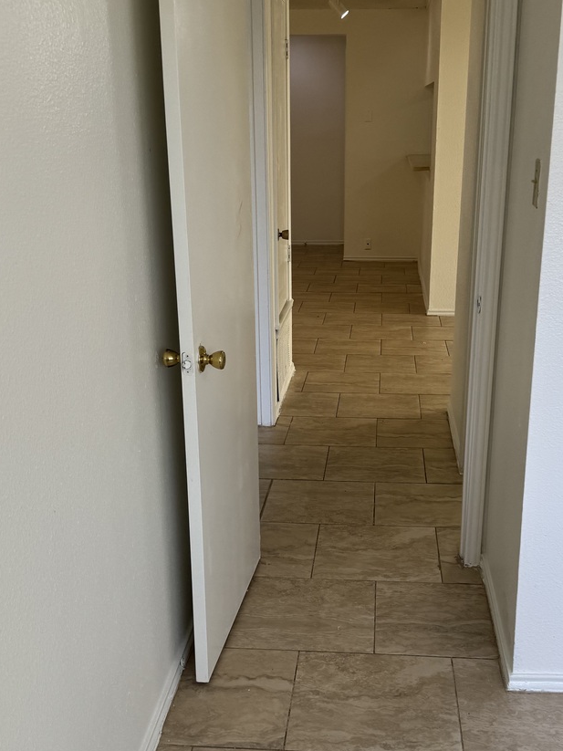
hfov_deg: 34.3
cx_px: 319
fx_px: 911
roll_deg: -0.9
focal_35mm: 42
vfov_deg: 44.7
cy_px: 435
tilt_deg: -16.5
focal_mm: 6.76
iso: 64
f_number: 1.78
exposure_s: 1/169
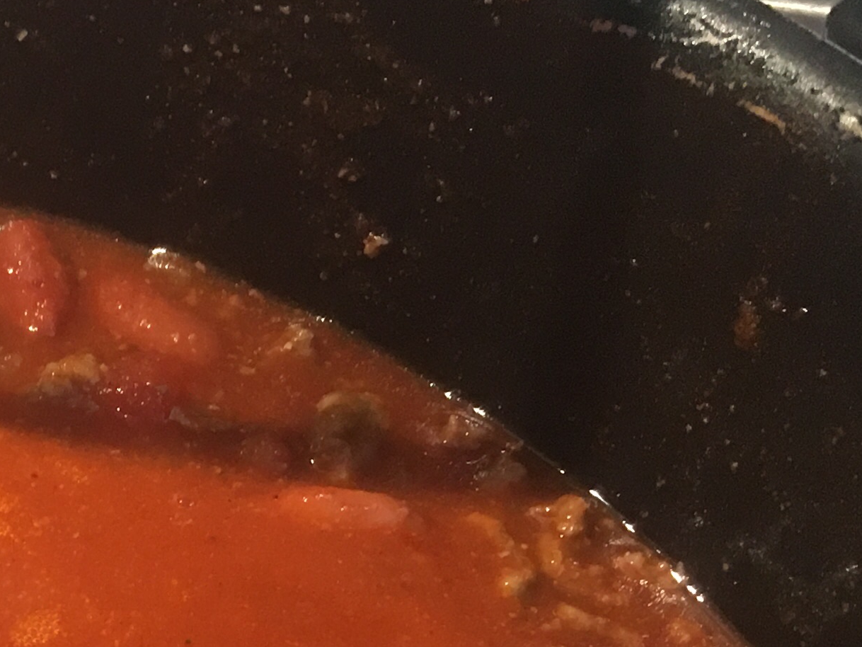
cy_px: 1010
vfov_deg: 14.3
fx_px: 2391
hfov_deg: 18.2
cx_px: -423
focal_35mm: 96
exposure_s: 1/15
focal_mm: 4.15
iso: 80
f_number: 2.2
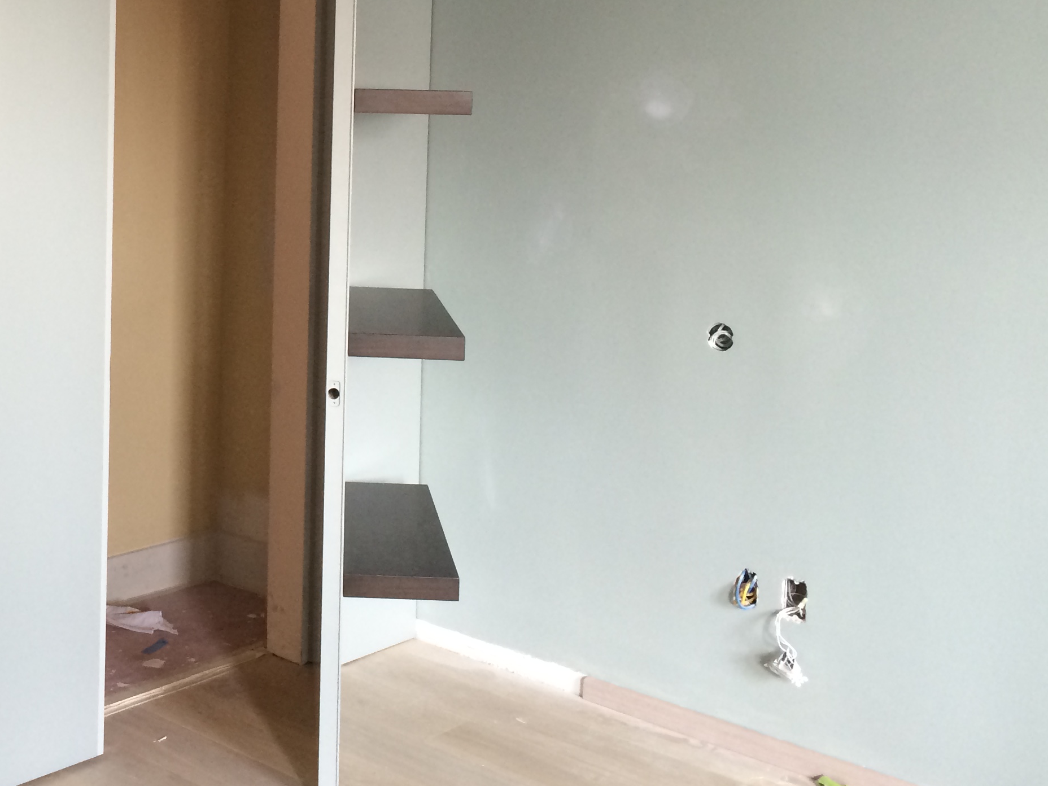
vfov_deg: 28.1
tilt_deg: -4.9
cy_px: 181
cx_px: 204
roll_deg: -1.1
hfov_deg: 36.2
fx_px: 1544
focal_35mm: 51
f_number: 2.2
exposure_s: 1/30
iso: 80
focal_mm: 4.15
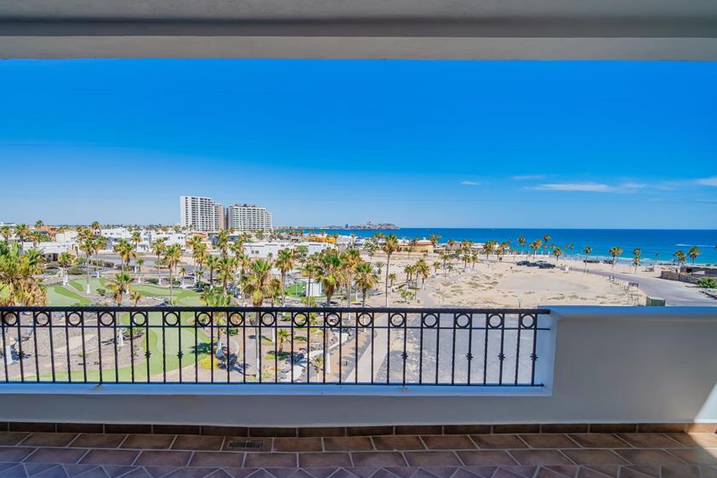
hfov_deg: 92.3
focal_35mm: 17
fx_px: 339
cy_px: 255
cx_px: 293
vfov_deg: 70.4
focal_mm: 14
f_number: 5.6
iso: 50
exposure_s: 1/350
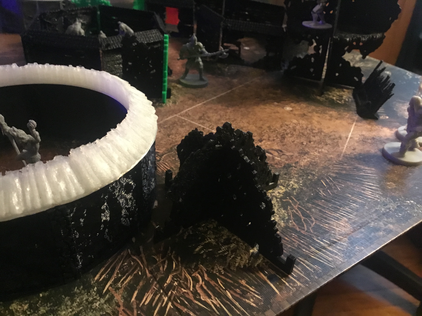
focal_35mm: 31
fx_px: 378
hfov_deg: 58.4
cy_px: 158
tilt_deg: -31.7
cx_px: 211
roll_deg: -3.5
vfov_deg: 45.4
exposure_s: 1/15
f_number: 2.4
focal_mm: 3.3
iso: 320
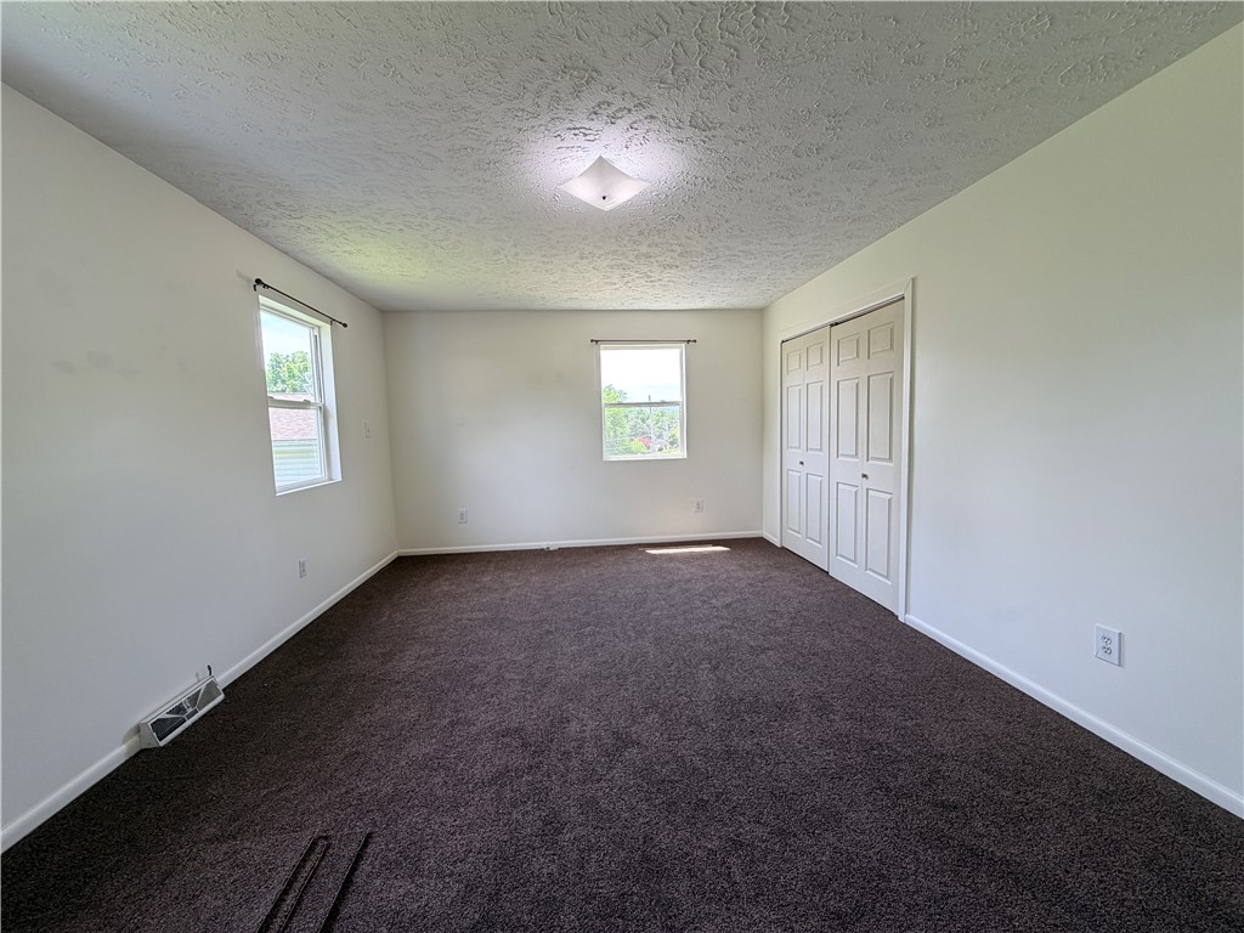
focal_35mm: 14
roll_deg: +1.9
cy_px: 466
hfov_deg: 102.1
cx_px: 622
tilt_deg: -4.7
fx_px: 503
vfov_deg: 85.7
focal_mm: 2.22
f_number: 2.2
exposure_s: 1/120
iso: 80
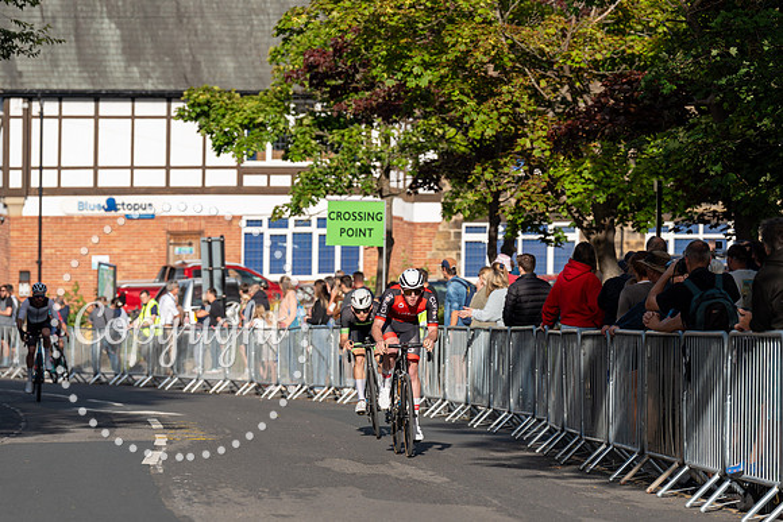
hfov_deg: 10.6
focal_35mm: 194
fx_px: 4220
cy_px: 261
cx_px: 392
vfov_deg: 7.1
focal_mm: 194
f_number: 5
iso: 160
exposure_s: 1/1000
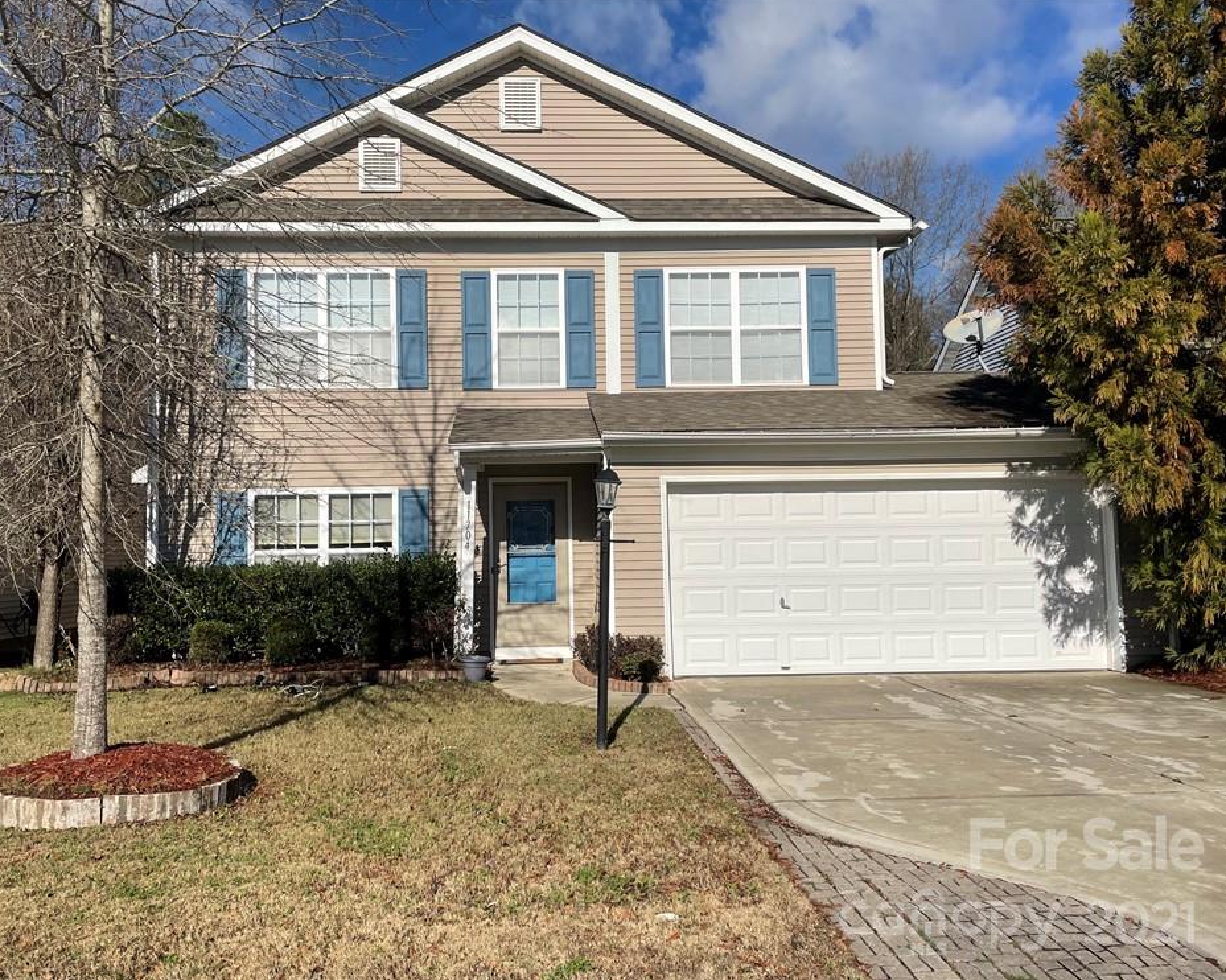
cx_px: 559
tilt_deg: +3.5
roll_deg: +0.8
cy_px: 502
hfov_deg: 62.1
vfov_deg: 51.5
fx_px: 1016
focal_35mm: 28
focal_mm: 4.2
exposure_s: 1/6897
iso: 32
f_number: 1.6
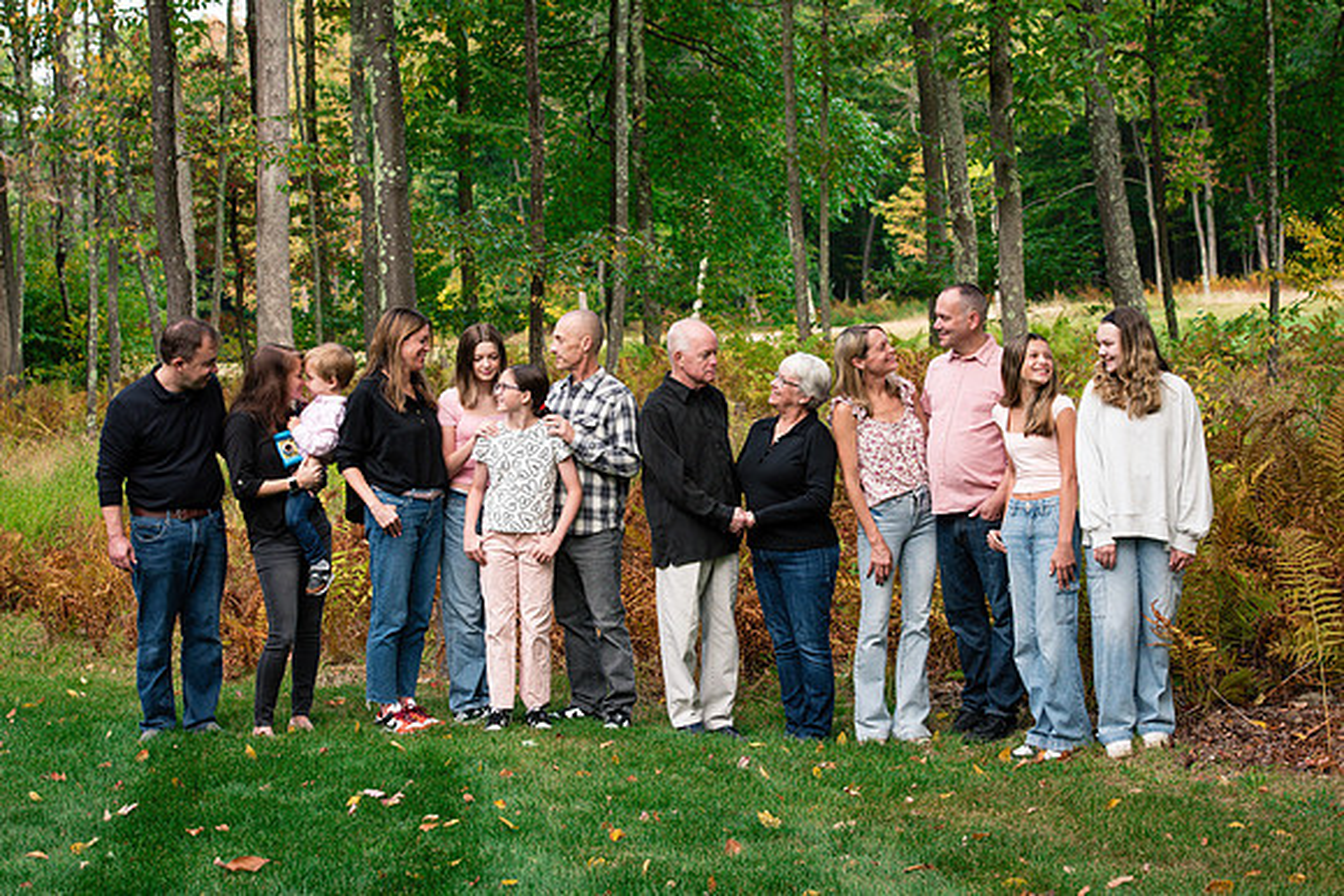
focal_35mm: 86
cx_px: 669
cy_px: 440
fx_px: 3223
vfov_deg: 15.8
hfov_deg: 23.6
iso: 640
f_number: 8
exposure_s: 1/250
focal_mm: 82
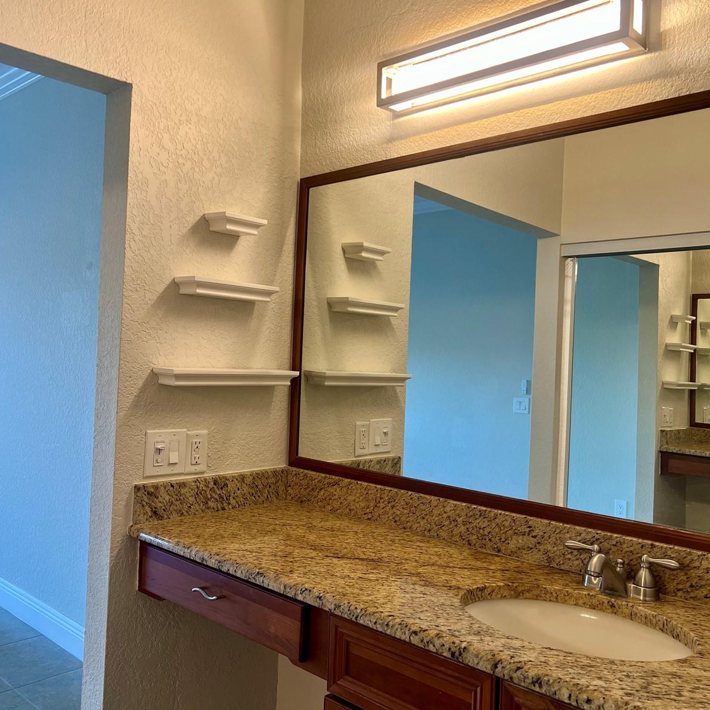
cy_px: 355
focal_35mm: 31
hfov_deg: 52.5
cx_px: 329
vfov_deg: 52.5
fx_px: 719
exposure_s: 1/120
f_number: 1.5
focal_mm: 5.7
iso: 125
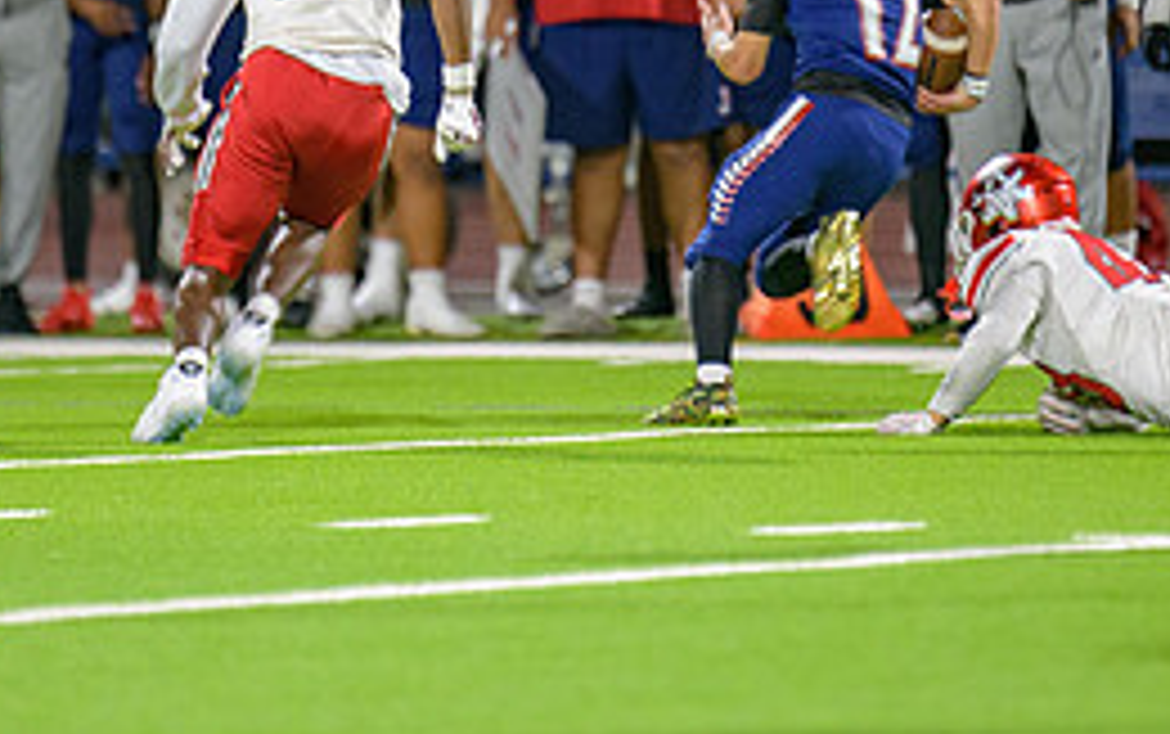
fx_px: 21765
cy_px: -29
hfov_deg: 3.1
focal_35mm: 682
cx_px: 554
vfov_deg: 1.9
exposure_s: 1/250
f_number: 2.8
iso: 2000
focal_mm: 300
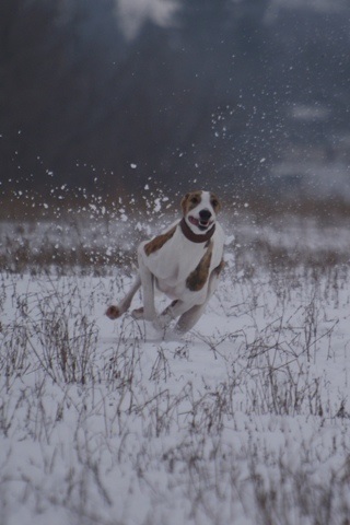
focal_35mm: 450
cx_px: 175
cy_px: 262
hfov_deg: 3.1
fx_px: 6562
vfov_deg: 4.6
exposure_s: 1/500
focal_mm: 300
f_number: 5.6
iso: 200
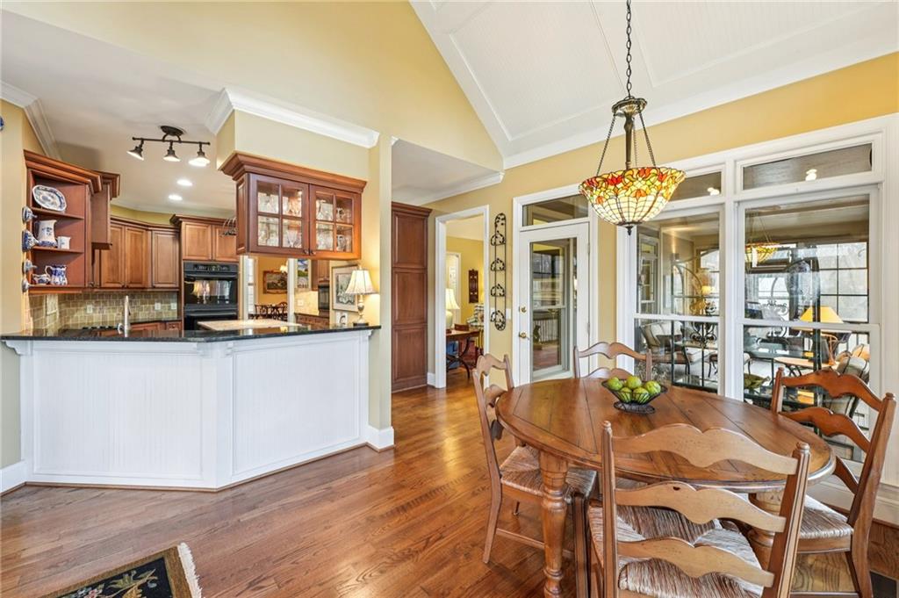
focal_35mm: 14
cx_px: 450
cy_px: 299
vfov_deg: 81.1
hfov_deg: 104.3
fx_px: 349
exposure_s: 1/6
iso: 320
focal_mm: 14
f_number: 8
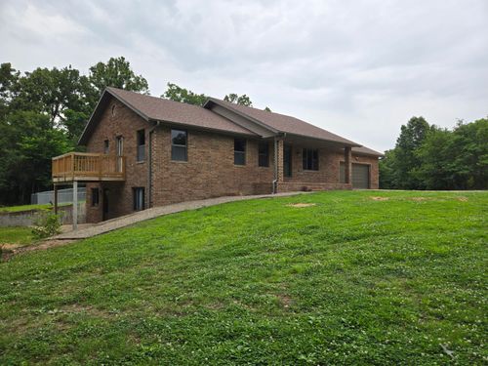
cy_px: 183
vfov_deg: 58.9
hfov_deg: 73.9
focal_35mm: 23
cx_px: 244
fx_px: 324
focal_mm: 5.4
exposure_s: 1/460
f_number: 1.8
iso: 25
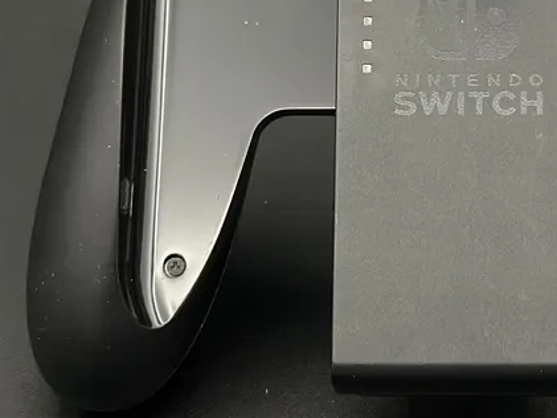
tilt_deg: -43.7
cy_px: 98
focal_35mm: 123
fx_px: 1980
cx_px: 470
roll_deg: +0.3
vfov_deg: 12.0
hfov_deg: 15.9
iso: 400
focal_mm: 6.86
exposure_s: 1/45
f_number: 1.78
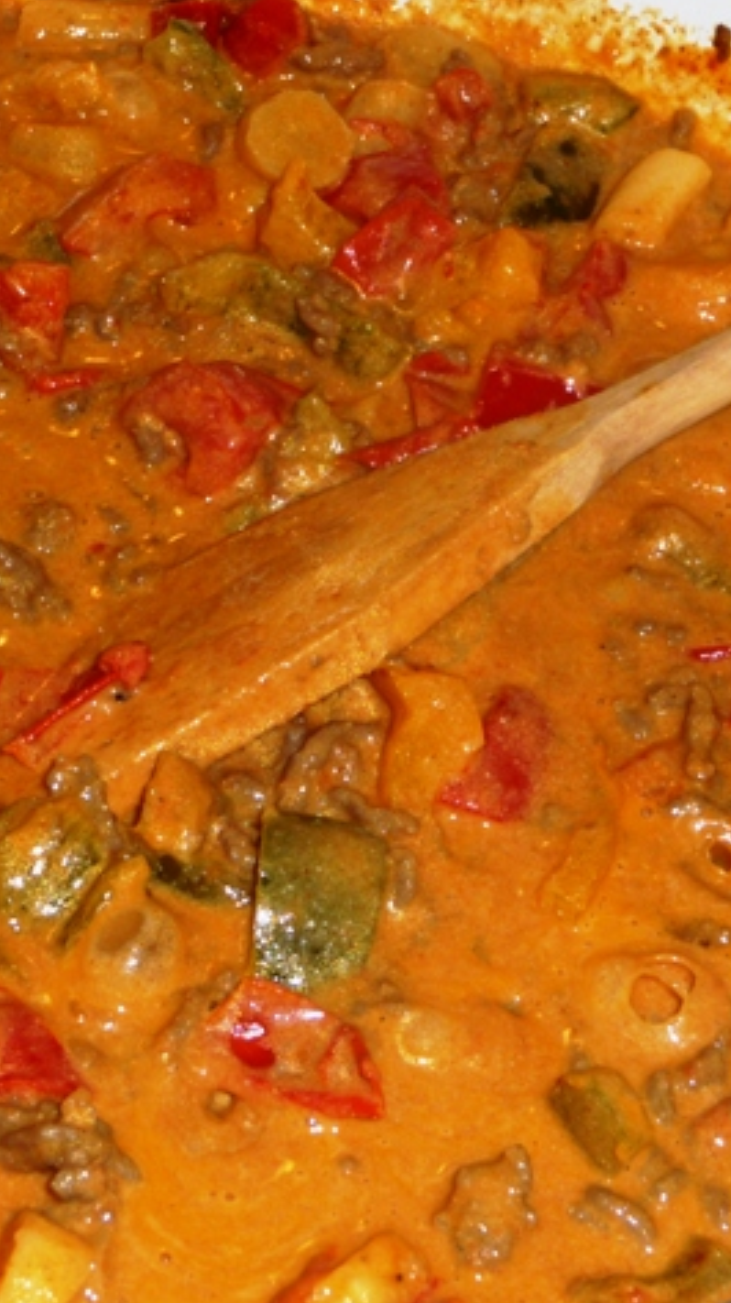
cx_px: 201
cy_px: 646
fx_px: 3659
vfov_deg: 20.2
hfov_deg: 11.4
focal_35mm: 106
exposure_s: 1/40
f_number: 4.6
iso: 100
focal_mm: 12.2
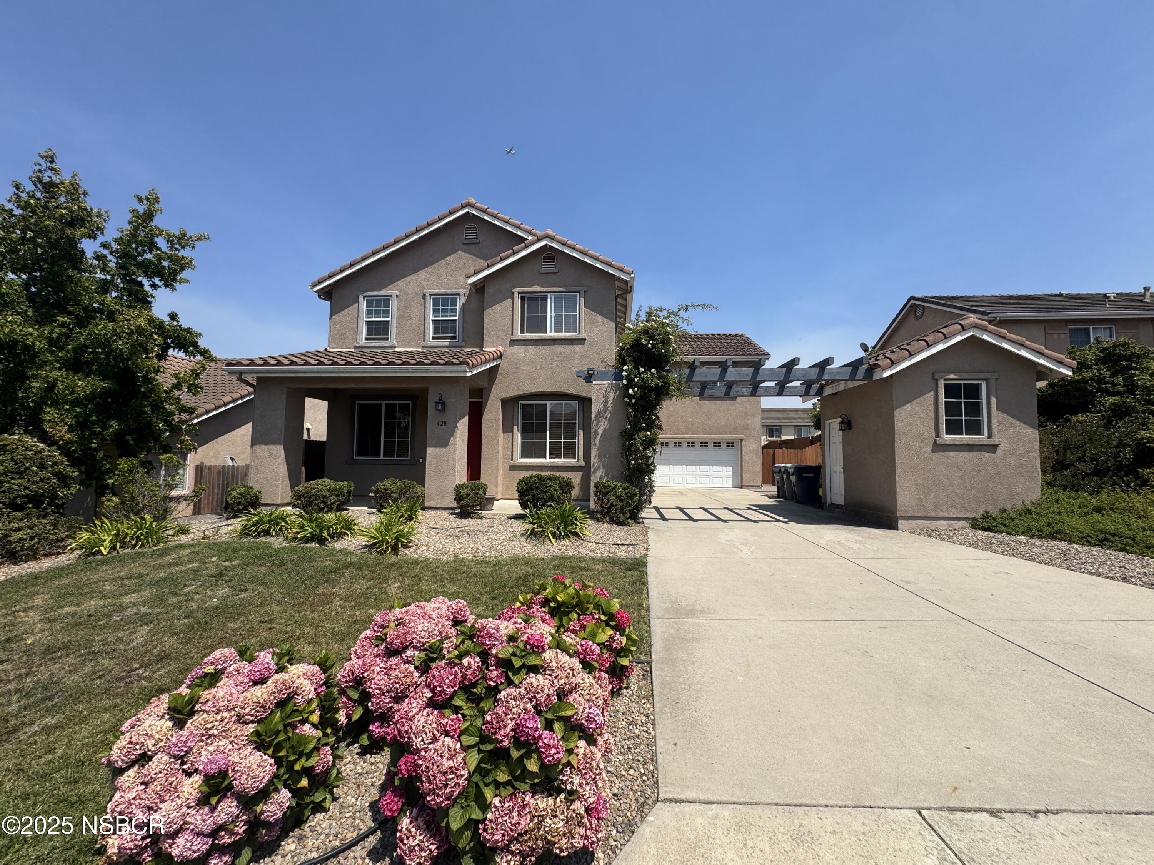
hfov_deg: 102.1
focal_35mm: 14
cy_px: 432
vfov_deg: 85.7
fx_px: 467
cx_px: 577
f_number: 2.2
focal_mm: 2.22
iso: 50
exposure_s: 1/2083
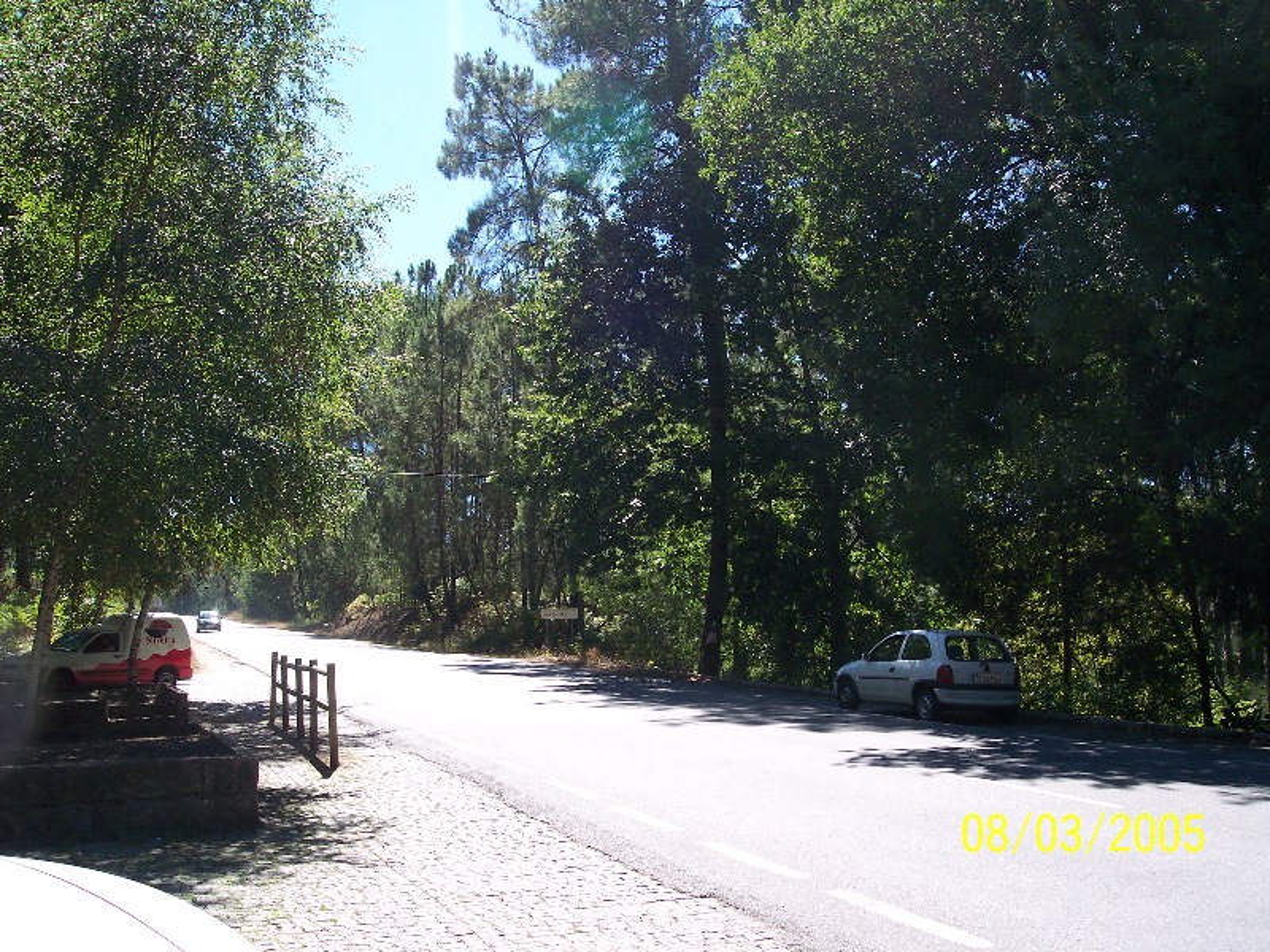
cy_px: 476
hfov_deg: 49.0
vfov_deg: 37.7
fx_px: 1394
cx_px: 635
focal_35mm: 38
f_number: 4.8
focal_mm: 8
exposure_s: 1/350
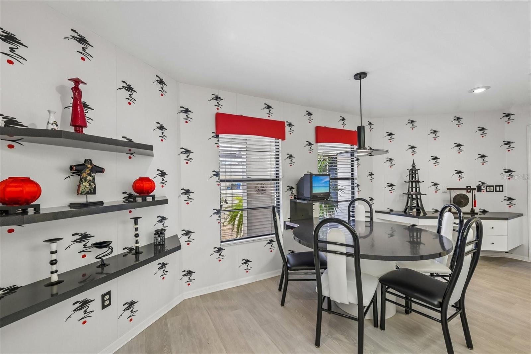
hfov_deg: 100.4
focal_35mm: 15
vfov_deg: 77.3
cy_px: 177
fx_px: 221
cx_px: 266
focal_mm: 15
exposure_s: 1/40
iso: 400
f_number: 8
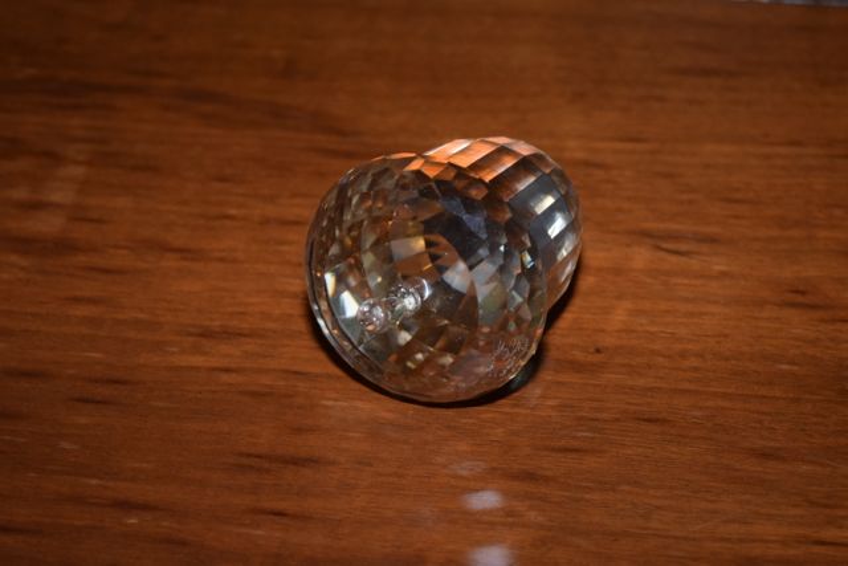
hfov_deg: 24.6
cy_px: 283
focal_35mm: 82
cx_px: 424
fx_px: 1944
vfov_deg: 16.6
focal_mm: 55
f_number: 5.6
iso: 1600
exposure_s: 1/125
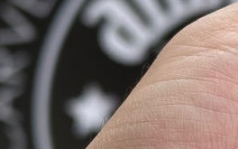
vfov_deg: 5.3
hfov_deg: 8.3
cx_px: 334
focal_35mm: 247
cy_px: 163
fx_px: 1602
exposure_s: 1/1157
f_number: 1.78
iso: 64
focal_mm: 6.86
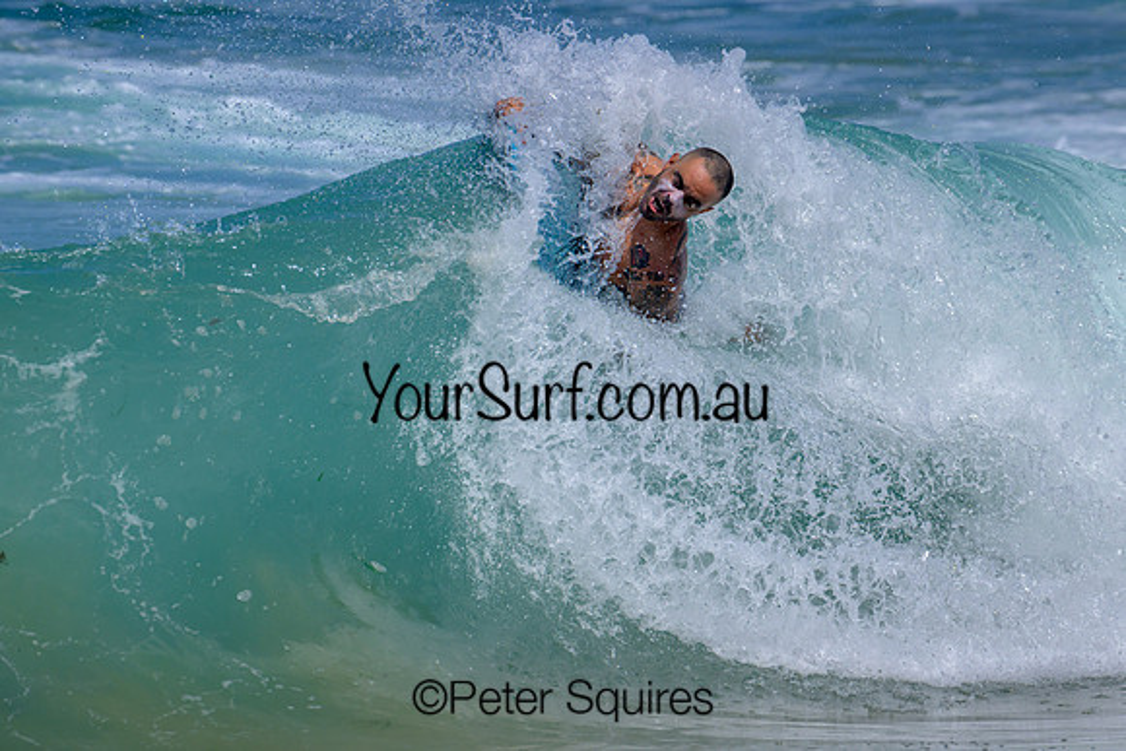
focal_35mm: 613
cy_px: 434
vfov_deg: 2.2
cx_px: 594
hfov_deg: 3.4
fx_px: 19166
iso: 400
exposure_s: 1/2000
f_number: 11
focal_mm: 530
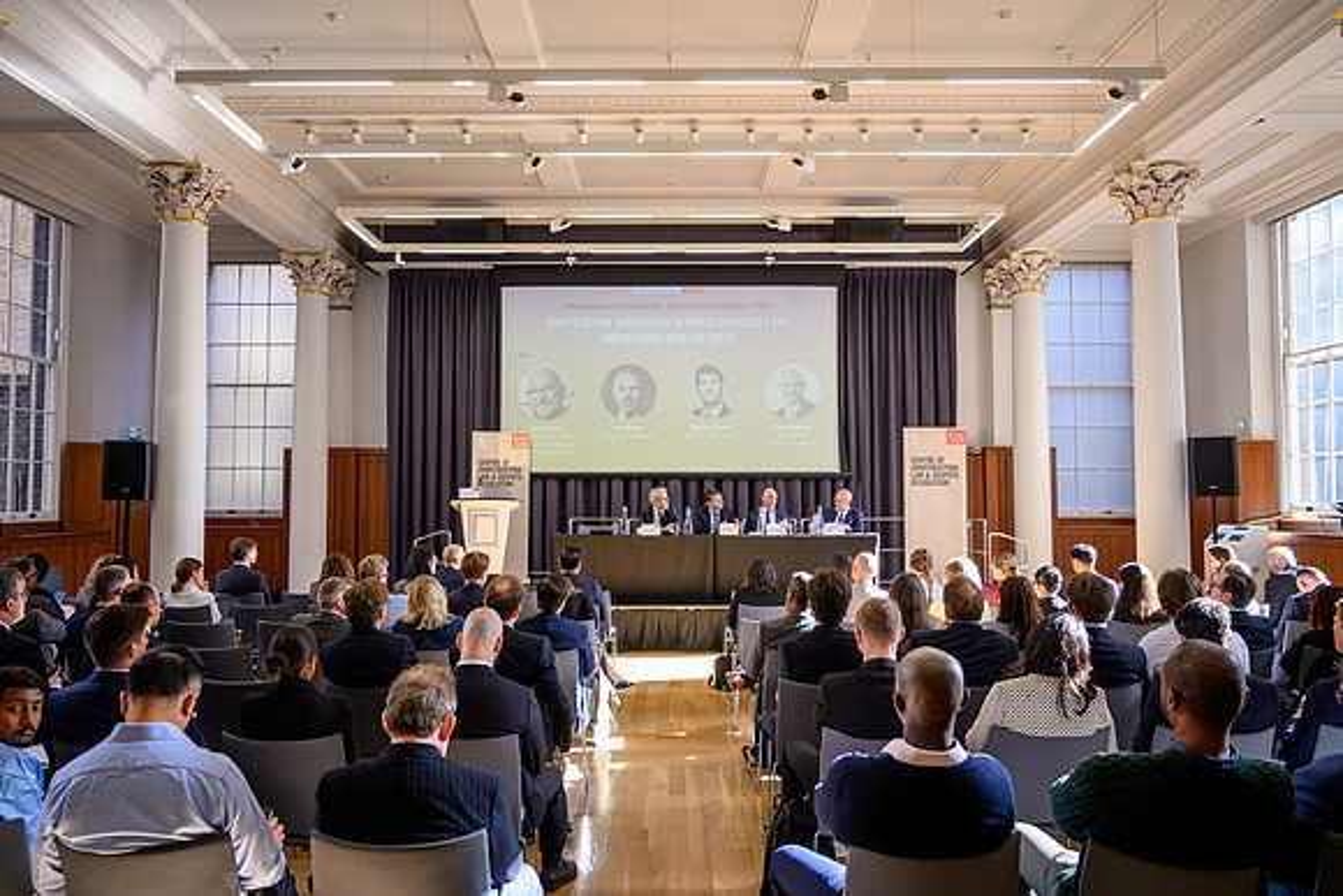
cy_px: 448
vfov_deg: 45.9
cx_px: 672
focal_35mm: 28
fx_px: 1059
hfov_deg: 64.8
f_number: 4
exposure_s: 1/200
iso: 1000
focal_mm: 28
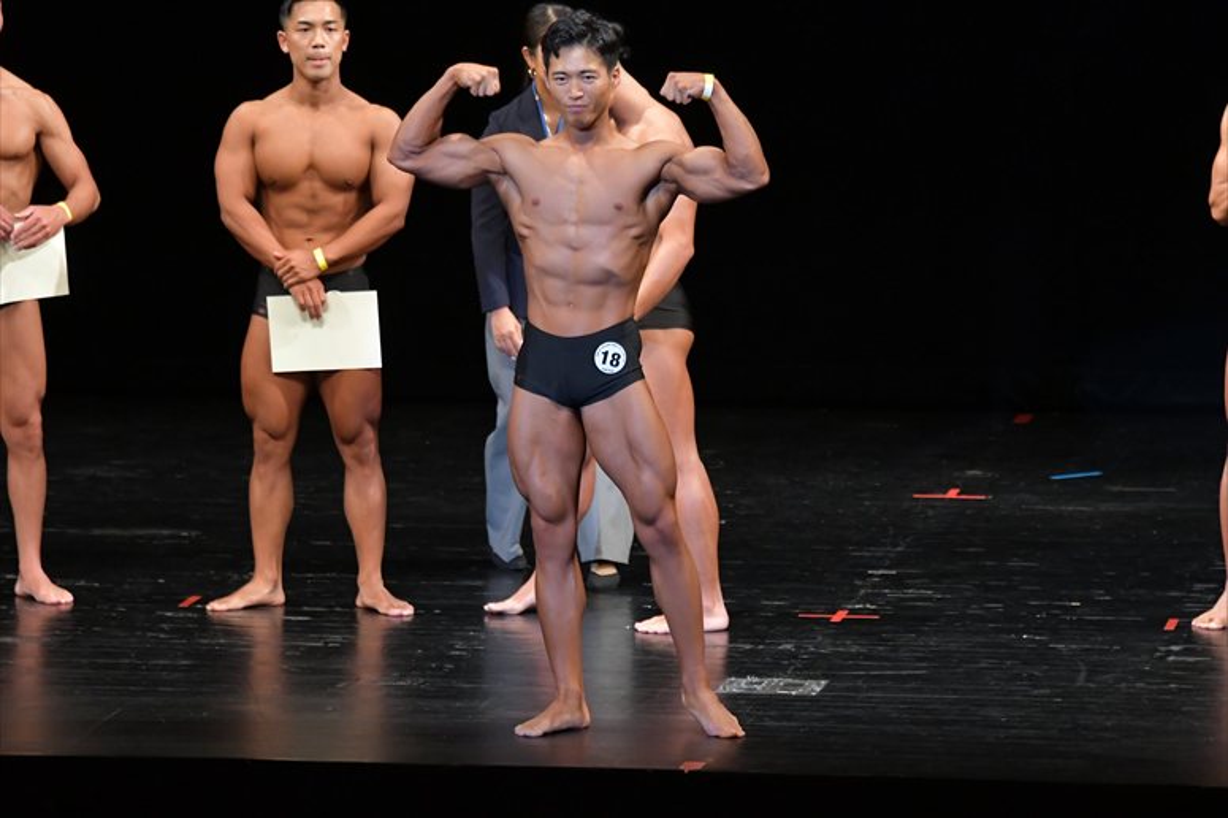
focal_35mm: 255
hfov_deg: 8.1
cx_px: 614
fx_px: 8694
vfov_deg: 5.4
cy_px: 409
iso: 3200
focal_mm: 170
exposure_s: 1/400
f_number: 5.6
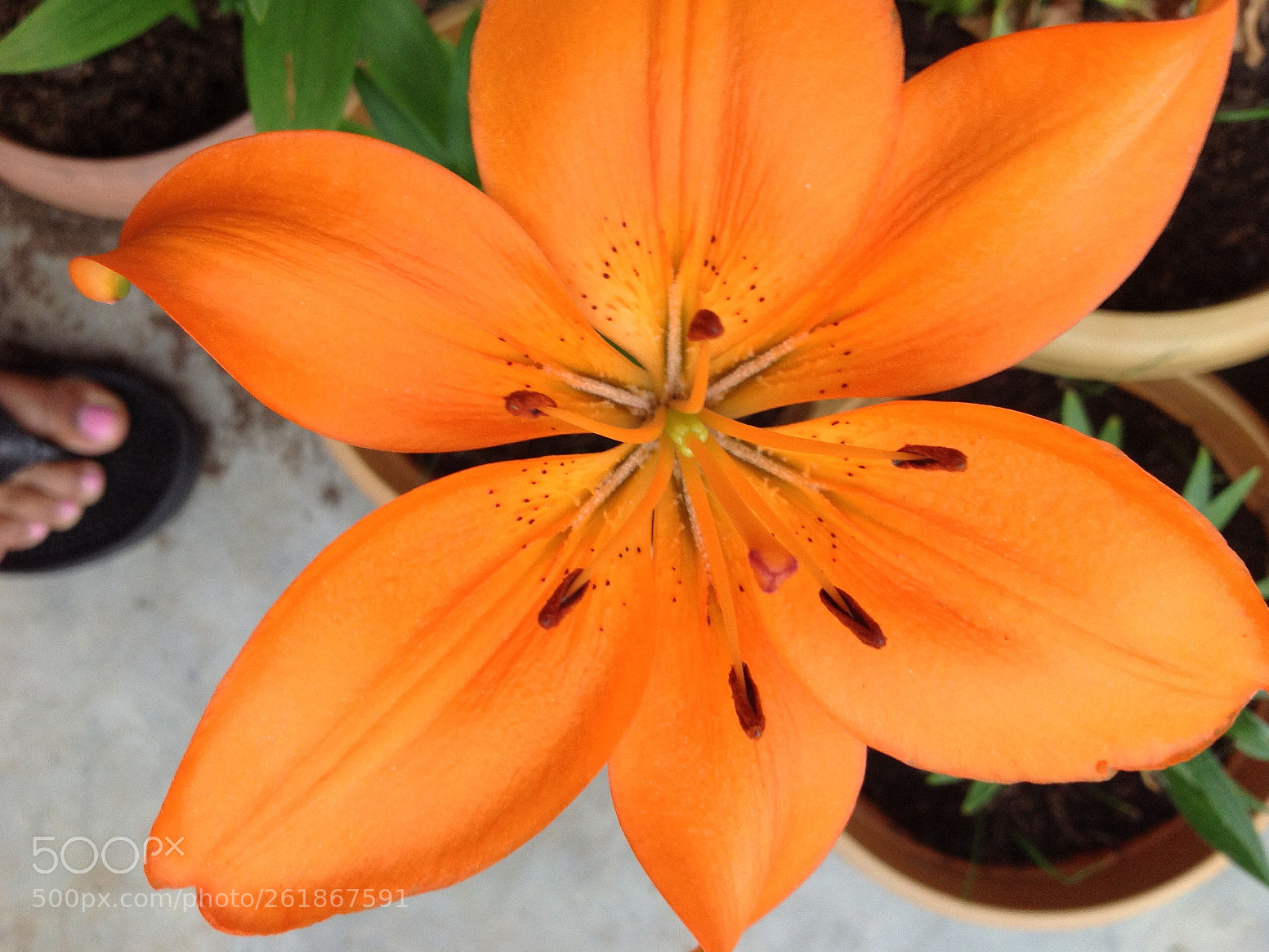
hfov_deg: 51.4
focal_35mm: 36
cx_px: 635
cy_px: 474
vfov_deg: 39.7
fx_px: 1320
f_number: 2.4
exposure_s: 1/30
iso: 64
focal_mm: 4.28
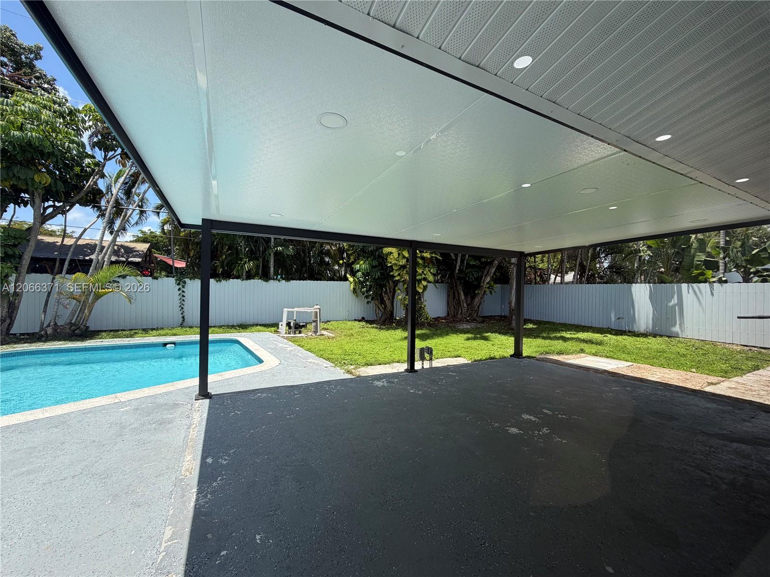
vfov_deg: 85.7
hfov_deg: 102.1
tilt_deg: -0.4
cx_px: 385
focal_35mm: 14
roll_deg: -1.1
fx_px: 311
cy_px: 288
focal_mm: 2.22
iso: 40
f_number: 2.2
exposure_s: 1/619
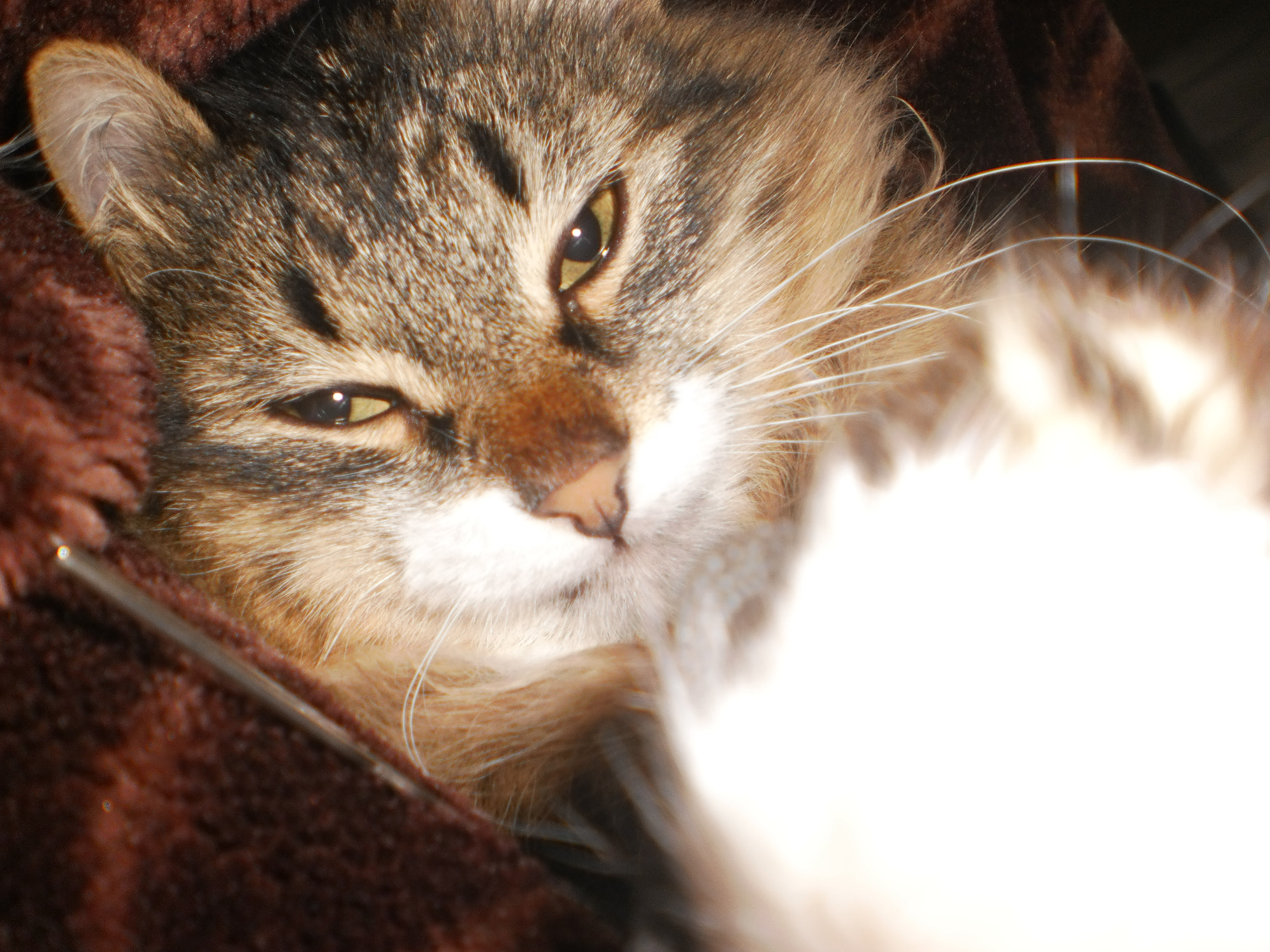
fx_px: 1357
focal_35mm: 37
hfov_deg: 50.1
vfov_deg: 38.7
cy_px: 468
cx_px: 646
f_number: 3.1
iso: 125
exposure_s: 1/30
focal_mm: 6.3
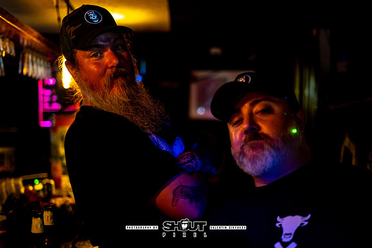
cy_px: 124
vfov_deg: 27.0
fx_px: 517
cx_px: 186
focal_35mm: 50
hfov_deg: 39.6
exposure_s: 1/125
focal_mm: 50
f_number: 1.8
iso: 1250
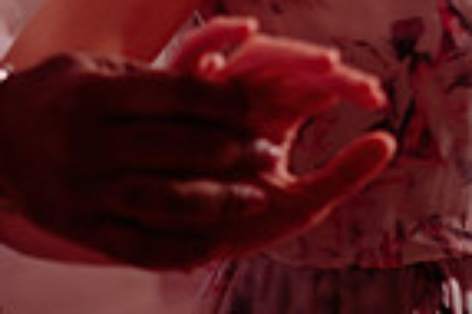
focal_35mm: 142
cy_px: 15
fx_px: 1860
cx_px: 112
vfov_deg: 9.6
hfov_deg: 14.4
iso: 500
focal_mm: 35
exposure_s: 1/100
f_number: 2.8
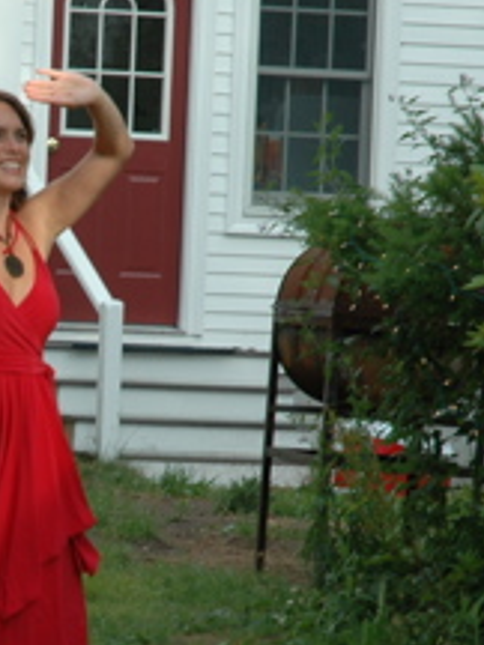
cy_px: 446
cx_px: -75
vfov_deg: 6.6
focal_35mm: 299
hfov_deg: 5.0
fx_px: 5574
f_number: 7.1
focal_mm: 70
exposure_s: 1/200
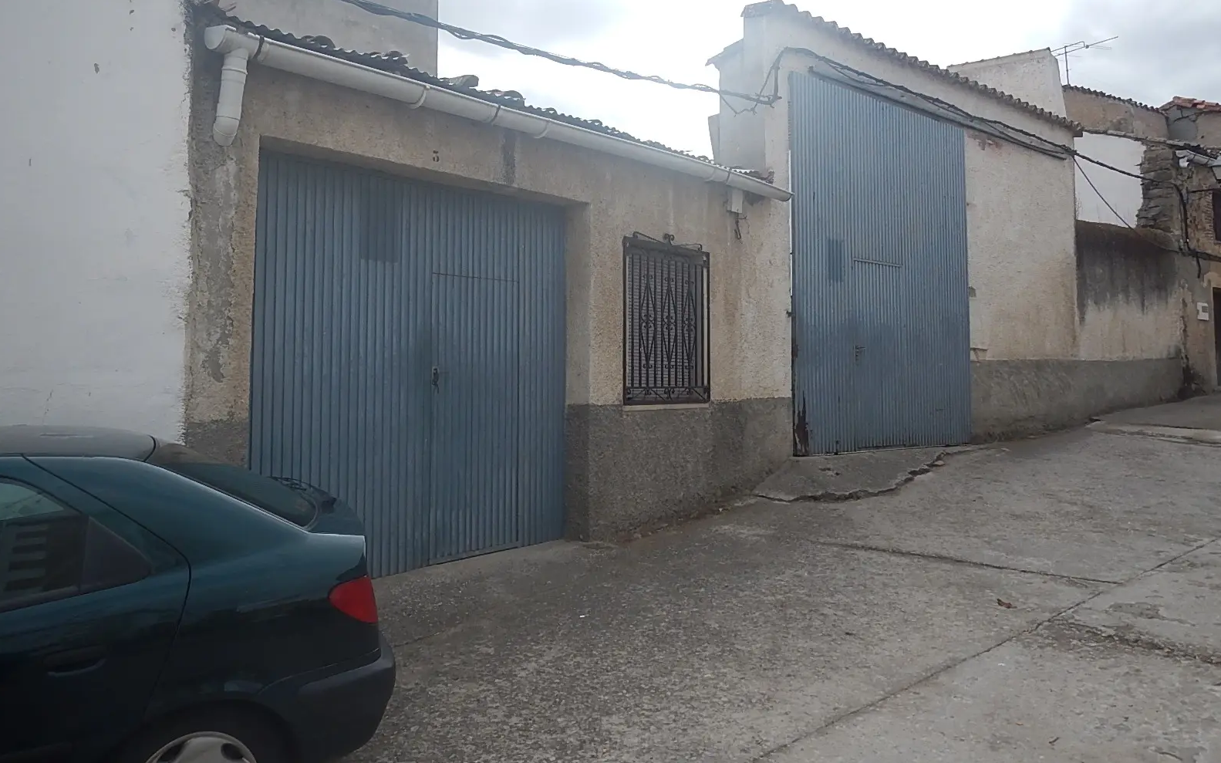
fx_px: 998
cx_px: 609
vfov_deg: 41.6
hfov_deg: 62.9
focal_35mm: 30
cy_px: 302
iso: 125
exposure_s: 1/800
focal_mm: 5
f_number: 3.9
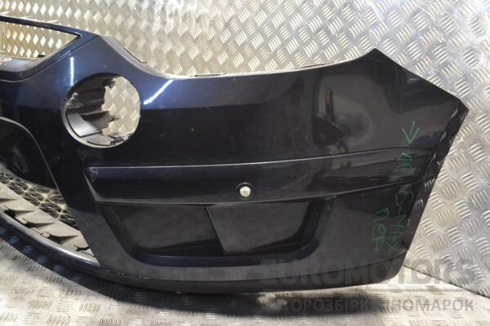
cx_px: 245
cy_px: 163
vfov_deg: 34.2
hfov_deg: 49.6
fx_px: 531
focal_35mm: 39
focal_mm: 26
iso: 3200
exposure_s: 1/160
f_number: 6.3
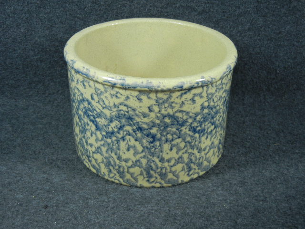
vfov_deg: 28.0
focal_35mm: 52
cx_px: 152
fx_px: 458
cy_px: 114
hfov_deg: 36.8
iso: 380
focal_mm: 9.3
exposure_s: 1/30
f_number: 3.9
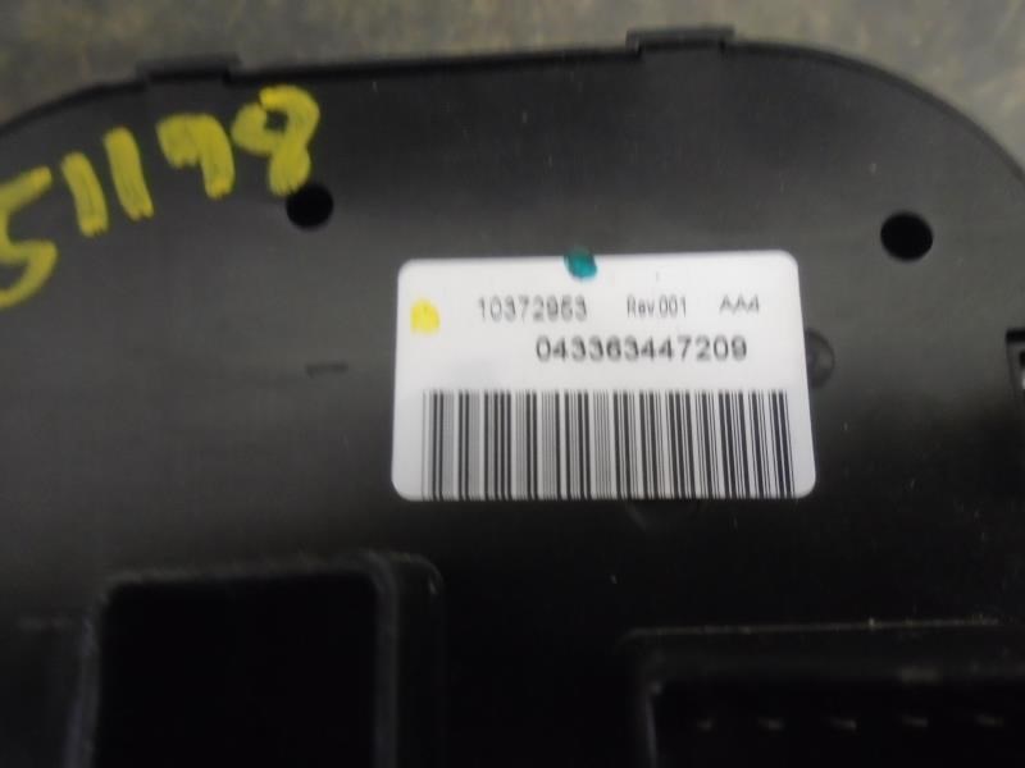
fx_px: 770
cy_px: 384
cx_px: 512
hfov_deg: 67.3
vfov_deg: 53.1
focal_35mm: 26
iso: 400
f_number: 3.2
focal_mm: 4.6
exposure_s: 1/13
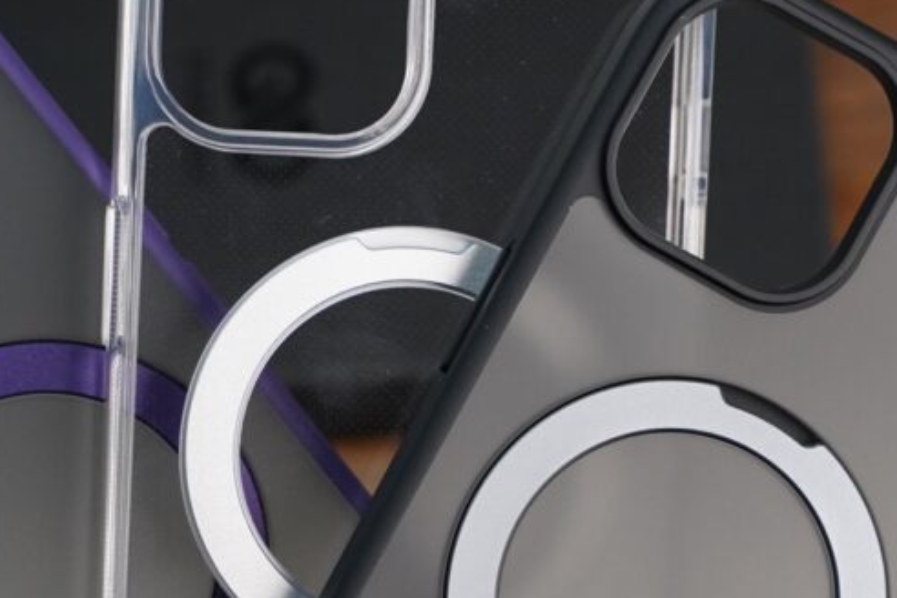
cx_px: 372
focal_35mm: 144
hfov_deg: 14.2
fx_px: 3588
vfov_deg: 9.5
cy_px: 512
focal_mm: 59
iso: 3200
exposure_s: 1/320
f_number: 6.3
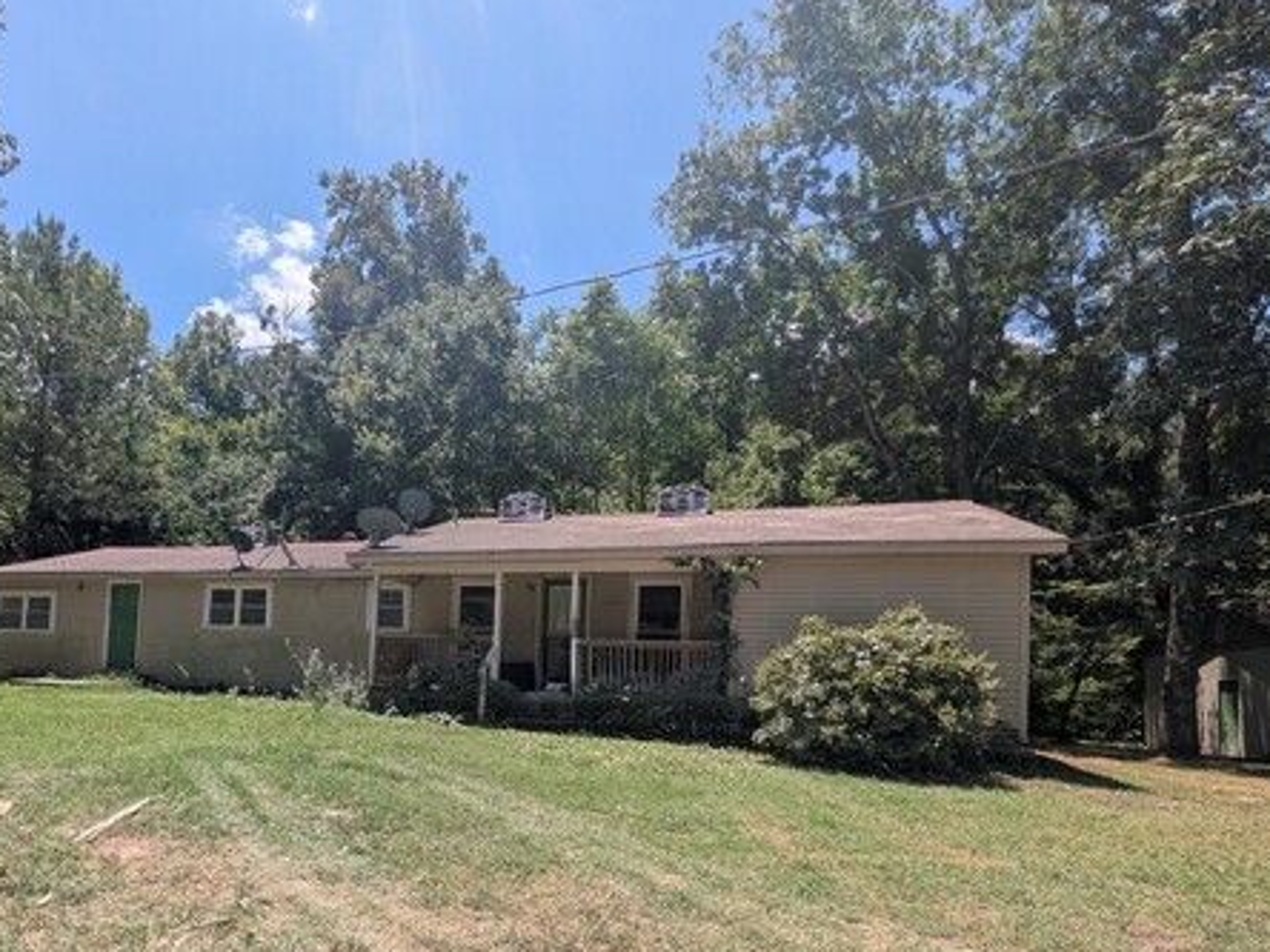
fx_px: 770
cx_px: 481
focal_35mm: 21
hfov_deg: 77.7
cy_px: 643
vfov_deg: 61.7
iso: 45
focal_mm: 1.83
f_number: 2.2
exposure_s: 1/1689
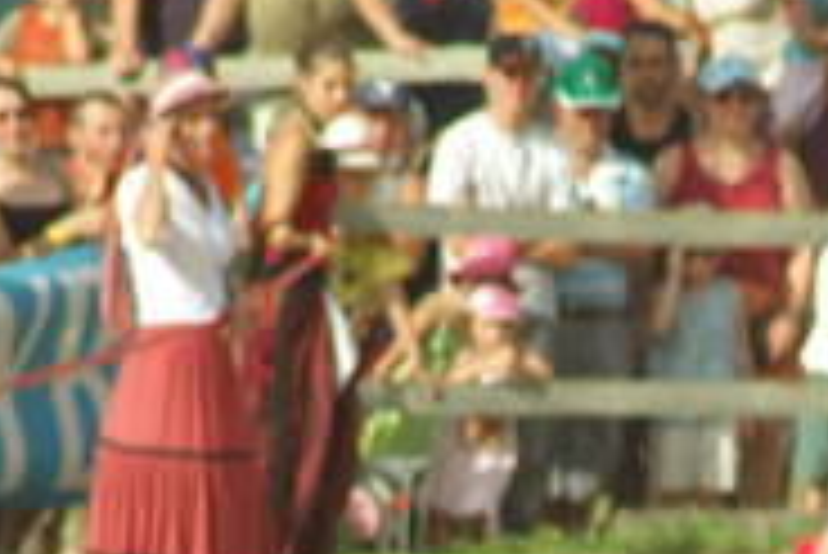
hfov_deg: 1.9
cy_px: 836
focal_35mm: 1073
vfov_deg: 1.3
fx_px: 24698
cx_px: 965
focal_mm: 220
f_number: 4.5
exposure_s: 1/250
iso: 100
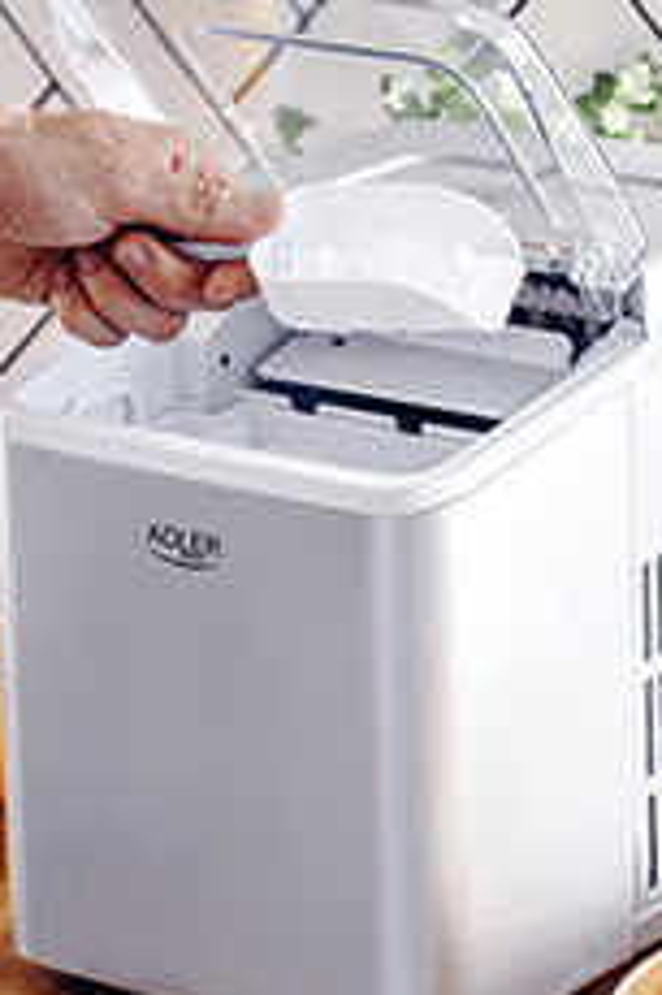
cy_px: 597
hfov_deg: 7.4
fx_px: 5110
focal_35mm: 185
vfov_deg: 11.1
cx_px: 400
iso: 400
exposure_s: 1/160
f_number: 6.3
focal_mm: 85
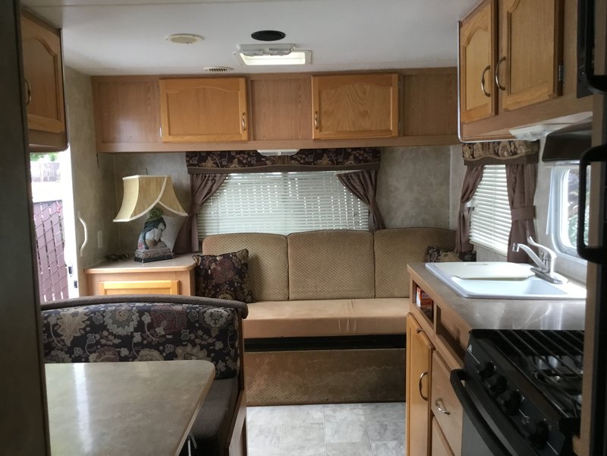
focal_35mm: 31
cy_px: 228
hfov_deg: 58.4
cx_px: 304
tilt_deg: -11.5
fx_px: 544
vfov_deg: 45.4
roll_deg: -0.6
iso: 50
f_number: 2.4
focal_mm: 3.3
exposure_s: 1/30
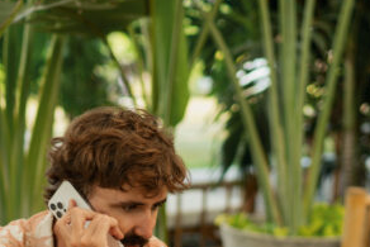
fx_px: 946
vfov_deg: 14.6
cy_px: 256
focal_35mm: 92
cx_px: 101
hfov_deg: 22.0
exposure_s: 1/640
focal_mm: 35
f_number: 1.6
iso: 160
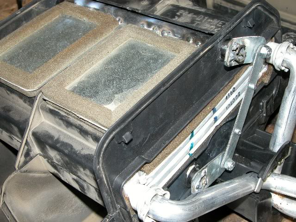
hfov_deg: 33.2
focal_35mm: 58
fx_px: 496
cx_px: 148
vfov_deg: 25.2
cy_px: 111
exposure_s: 1/60
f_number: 5.6
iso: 200
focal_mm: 14.7
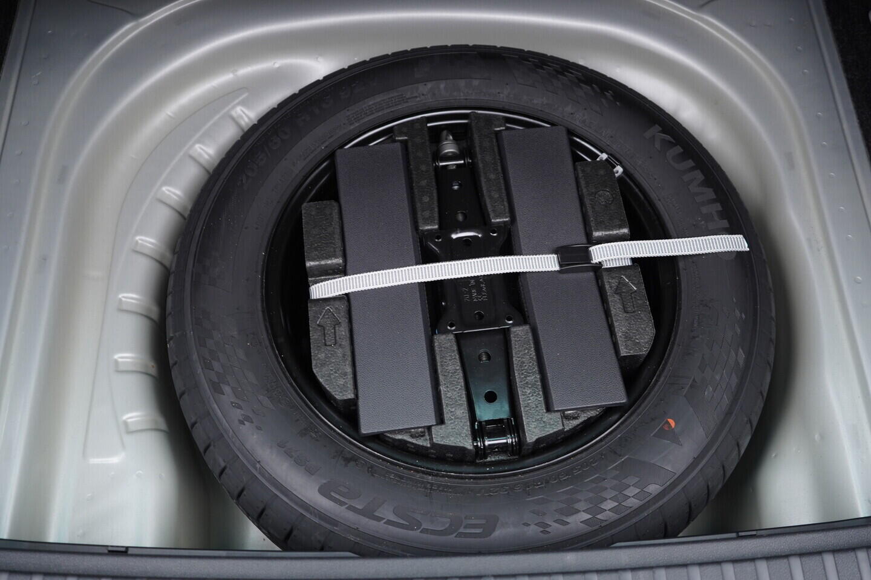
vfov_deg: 36.9
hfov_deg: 53.1
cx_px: 436
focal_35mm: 36
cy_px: 290
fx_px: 871
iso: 250
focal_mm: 24
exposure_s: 1/40
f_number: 2.8
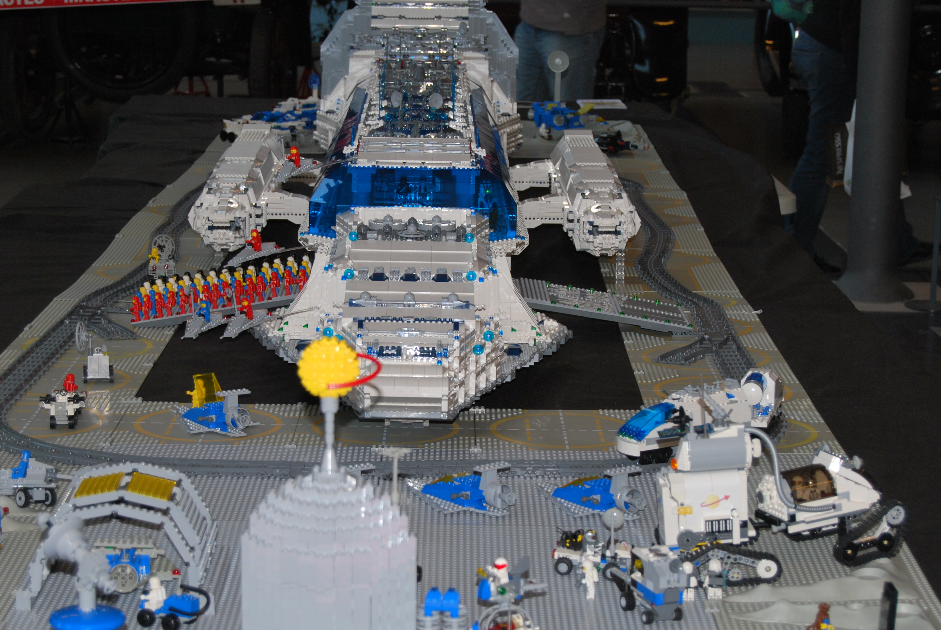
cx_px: 407
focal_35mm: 84
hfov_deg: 24.1
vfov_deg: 16.3
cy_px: 334
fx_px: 2198
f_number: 5.3
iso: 200
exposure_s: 1/60
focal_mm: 46
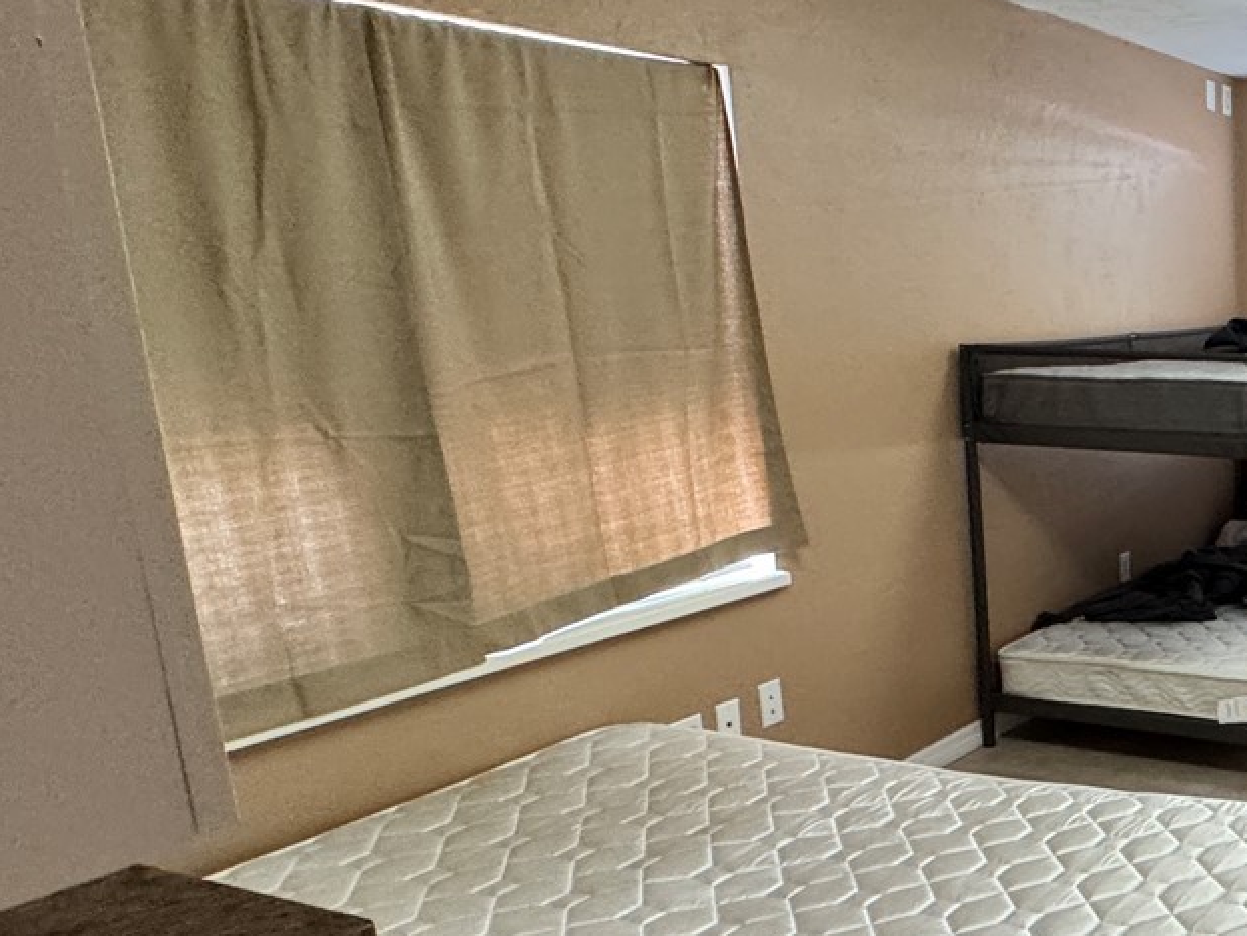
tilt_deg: -12.2
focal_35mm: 36
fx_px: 1297
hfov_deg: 40.3
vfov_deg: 39.5
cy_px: 561
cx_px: 1405
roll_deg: -0.7
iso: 500
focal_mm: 2.22
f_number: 2.2
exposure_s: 1/60
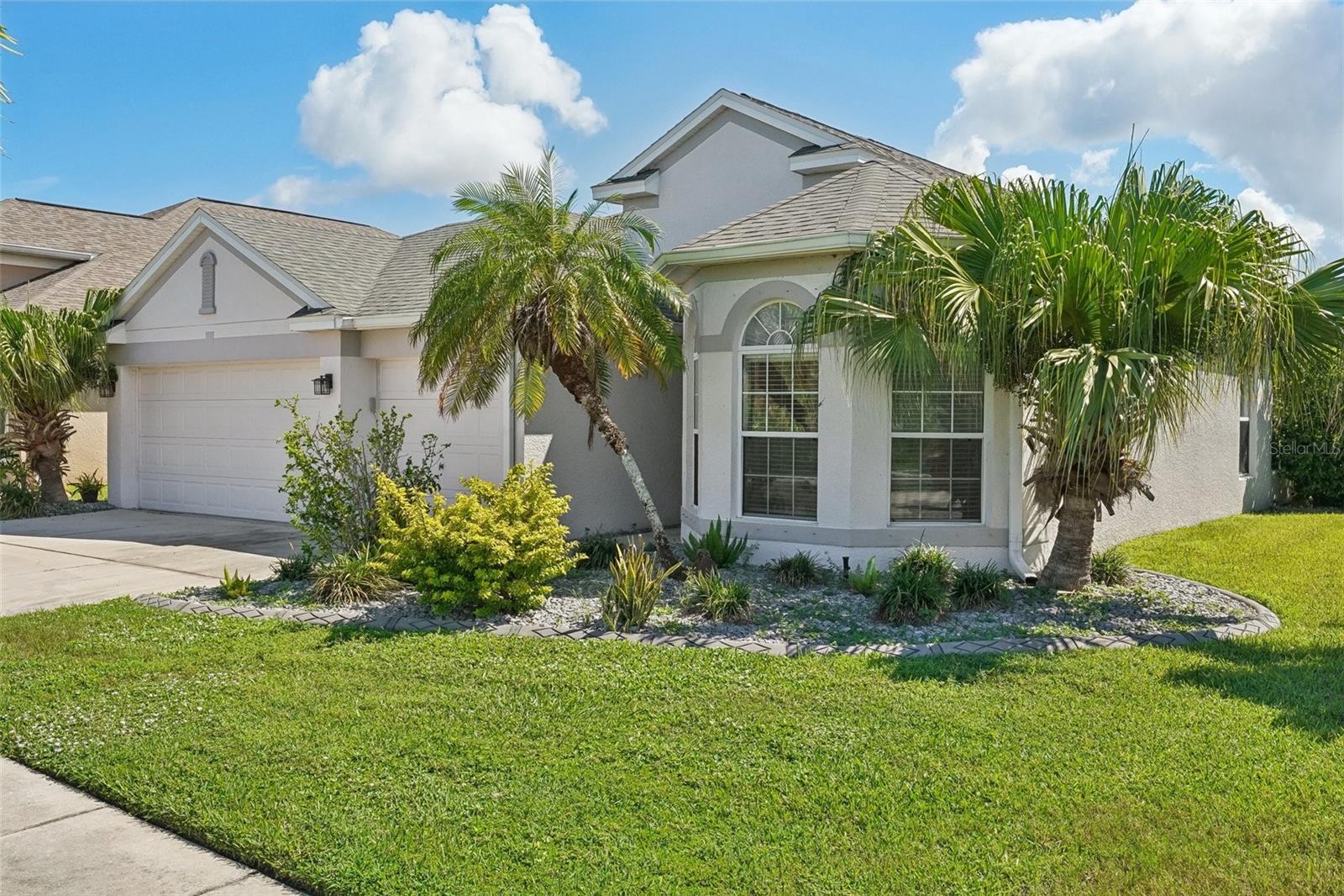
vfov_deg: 42.3
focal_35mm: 31
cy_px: 448
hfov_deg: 60.3
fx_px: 1157
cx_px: 672
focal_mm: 21
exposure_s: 1/1600
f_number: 8
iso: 800
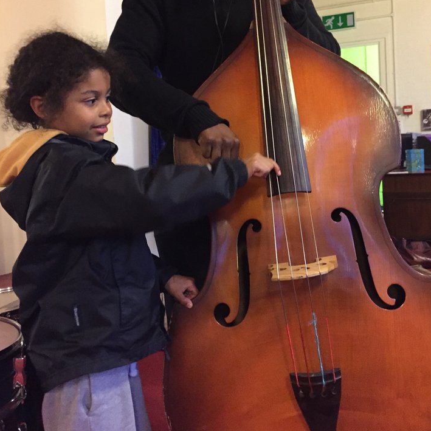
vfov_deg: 44.6
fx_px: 521
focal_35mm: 37
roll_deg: +2.5
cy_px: 164
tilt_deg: -1.2
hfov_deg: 44.9
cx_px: 231
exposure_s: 1/15
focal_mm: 4.15
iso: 400
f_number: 2.2
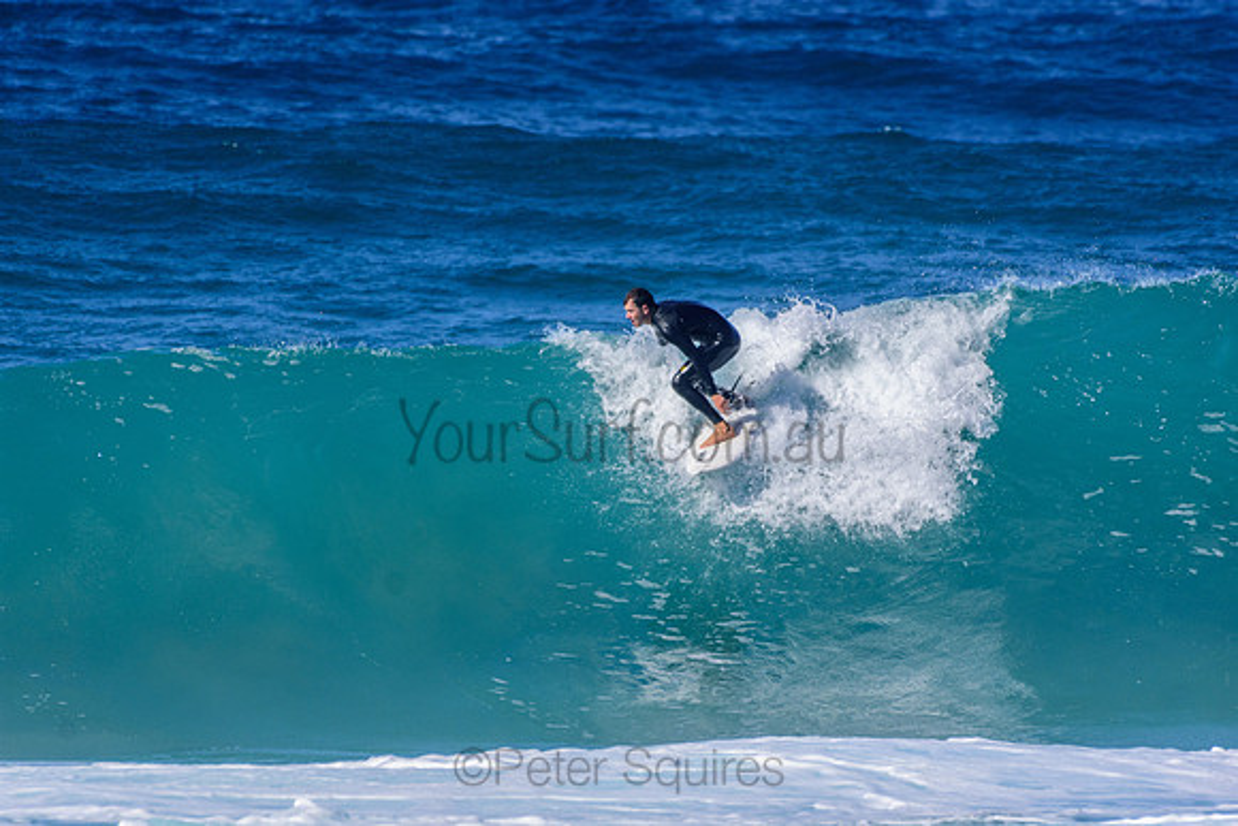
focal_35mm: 750
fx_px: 25796
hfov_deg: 2.7
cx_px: 619
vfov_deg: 1.8
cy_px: 413
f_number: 5.6
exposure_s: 1/2000
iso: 280
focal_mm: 500
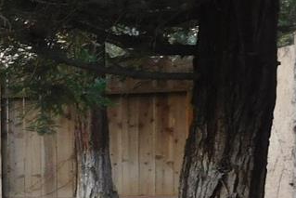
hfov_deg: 10.5
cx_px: -336
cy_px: 209
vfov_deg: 7.8
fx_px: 1448
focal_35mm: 176
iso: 180
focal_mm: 6.3
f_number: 3.5
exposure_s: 1/30
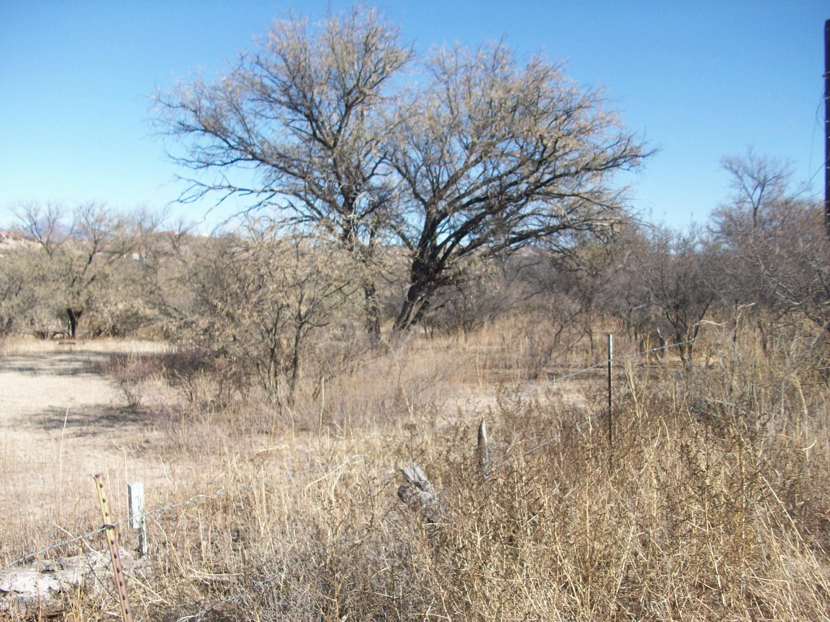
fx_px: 815
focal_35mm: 34
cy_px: 311
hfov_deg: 54.0
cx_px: 415
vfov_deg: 41.8
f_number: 2.8
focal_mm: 5.7
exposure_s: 1/661
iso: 64
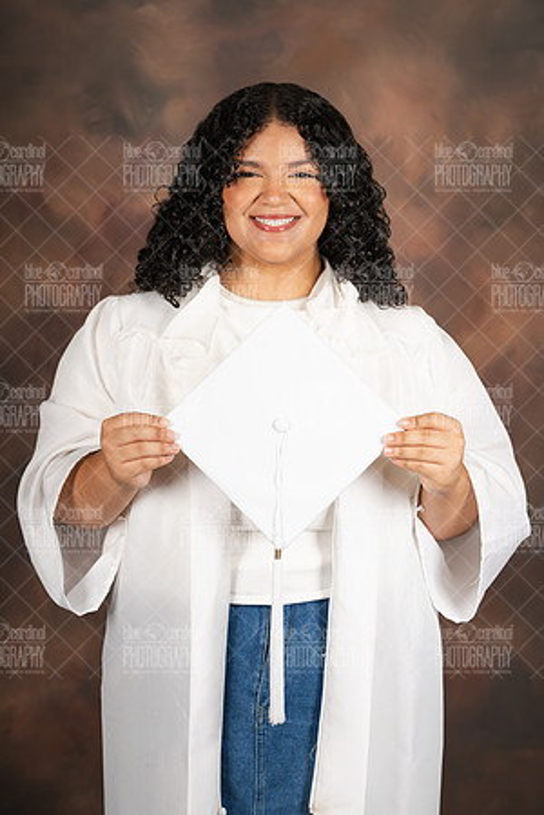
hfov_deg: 22.6
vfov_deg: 33.4
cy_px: 408
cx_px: 272
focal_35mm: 60
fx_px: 1360
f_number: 3.2
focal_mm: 60
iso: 64
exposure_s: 1/160
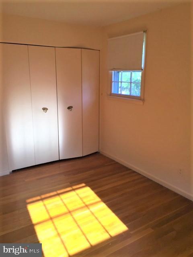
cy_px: 128
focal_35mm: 29
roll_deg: -0.9
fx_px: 216
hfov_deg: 48.2
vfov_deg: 61.7
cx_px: 96
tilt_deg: -10.9
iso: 40
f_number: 2.2
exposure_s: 1/120
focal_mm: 4.15
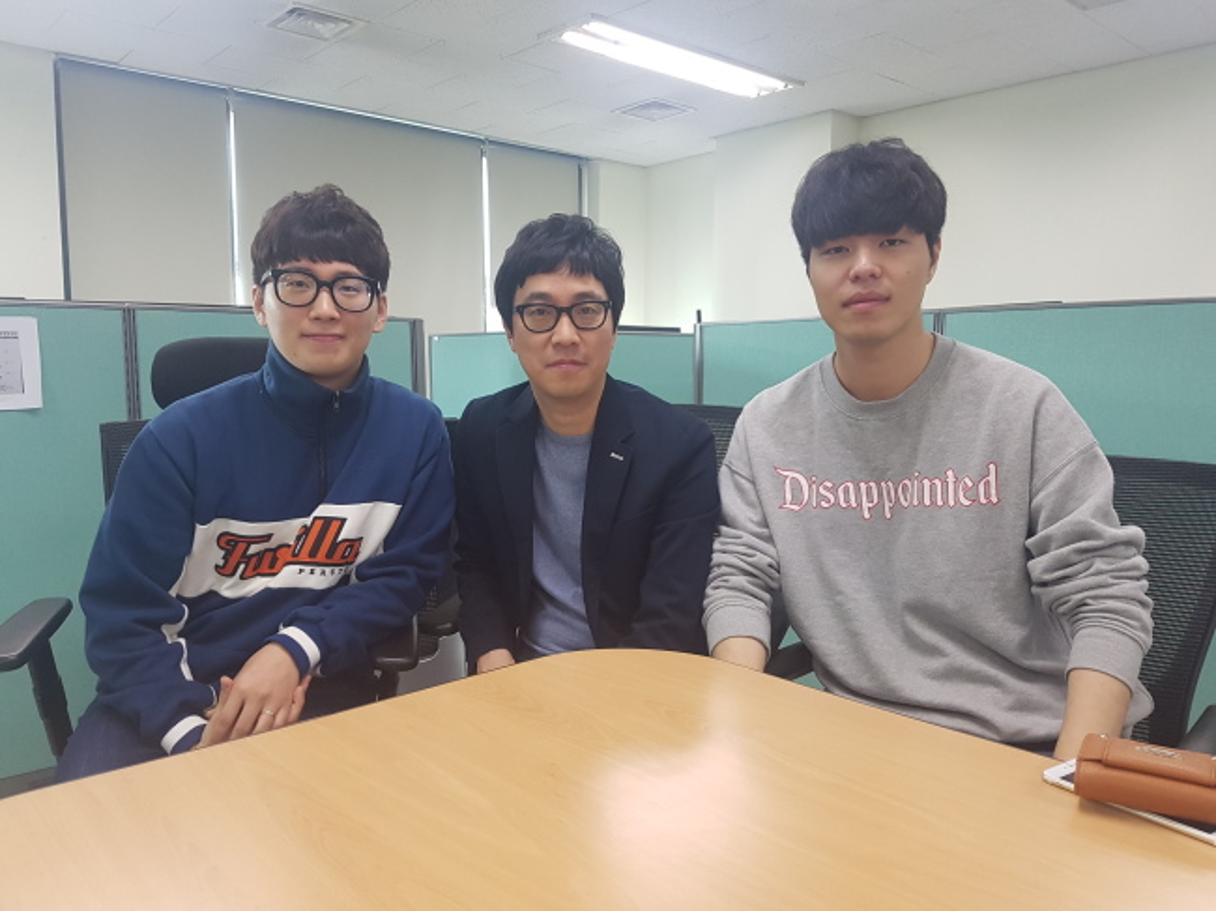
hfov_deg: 67.3
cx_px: 608
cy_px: 456
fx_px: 913
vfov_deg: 53.0
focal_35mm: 26
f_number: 1.7
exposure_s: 1/60
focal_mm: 4.2
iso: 125
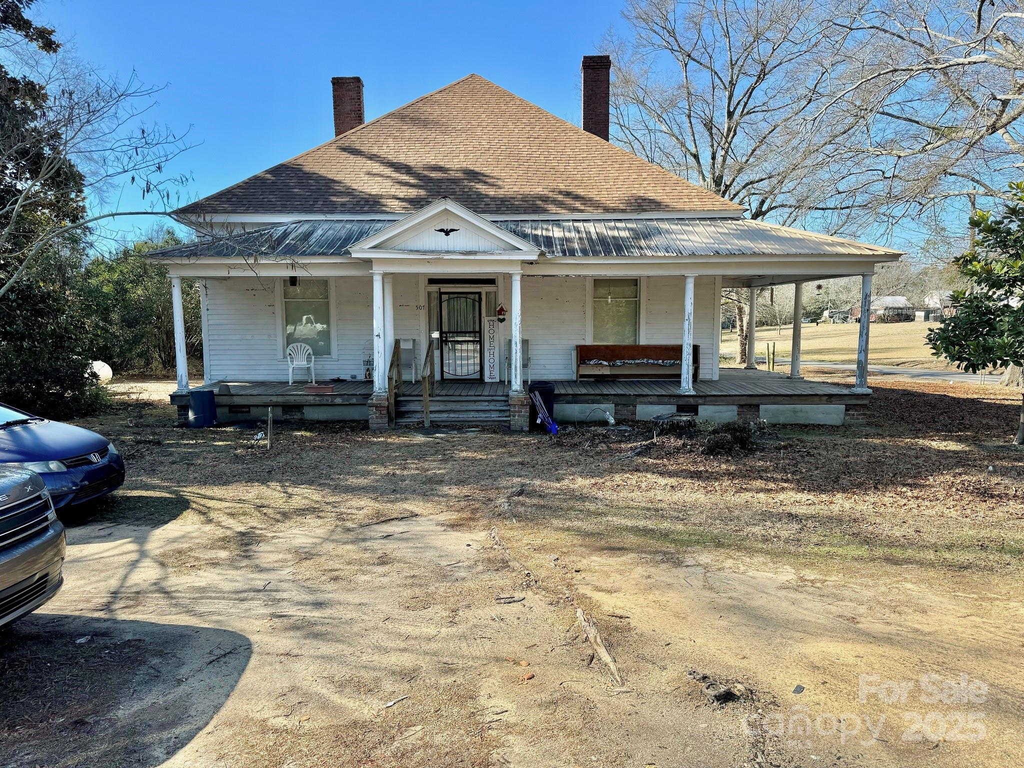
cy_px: 384
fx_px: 710
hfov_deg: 71.6
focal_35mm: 24
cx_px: 512
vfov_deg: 56.8
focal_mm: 6.76
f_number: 1.78
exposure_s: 1/1721
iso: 80
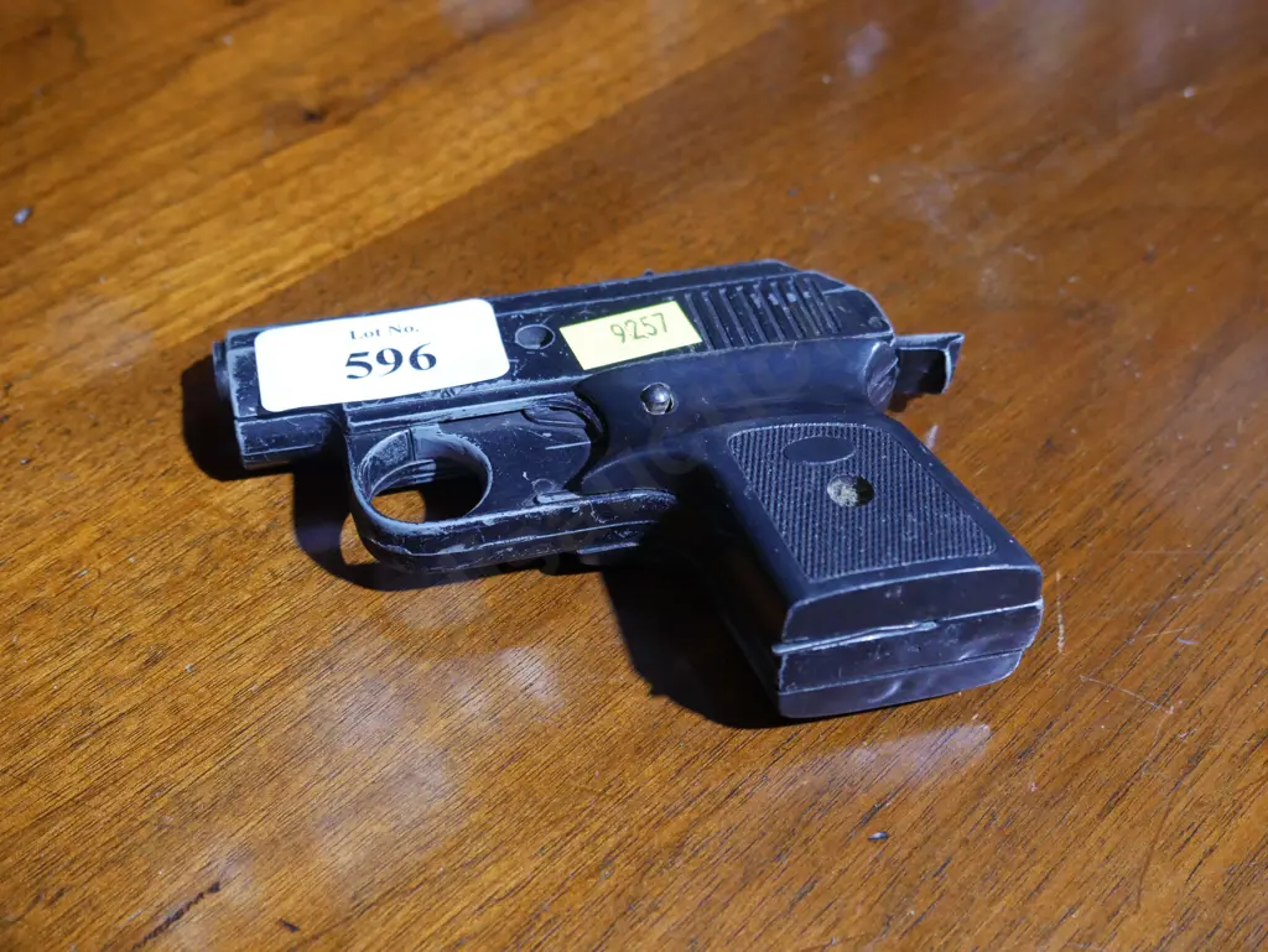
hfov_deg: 44.8
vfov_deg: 34.4
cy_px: 476
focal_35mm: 42
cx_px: 634
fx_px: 1539
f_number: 5
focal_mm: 21
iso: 2000
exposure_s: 1/60
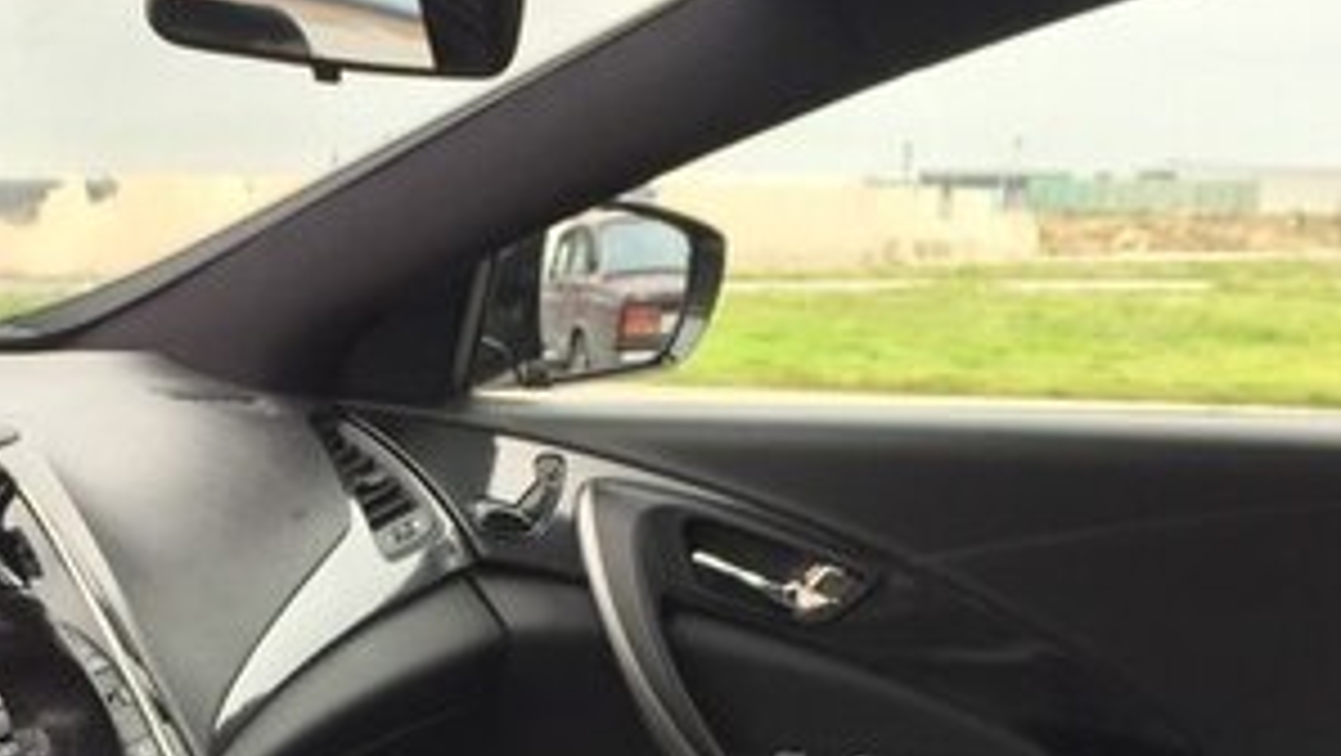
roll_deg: -1.1
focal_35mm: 70
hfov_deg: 29.5
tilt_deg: -15.7
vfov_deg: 16.4
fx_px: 2490
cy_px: 943
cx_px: 274
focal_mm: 4.15
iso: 32
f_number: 2.2
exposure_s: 1/100
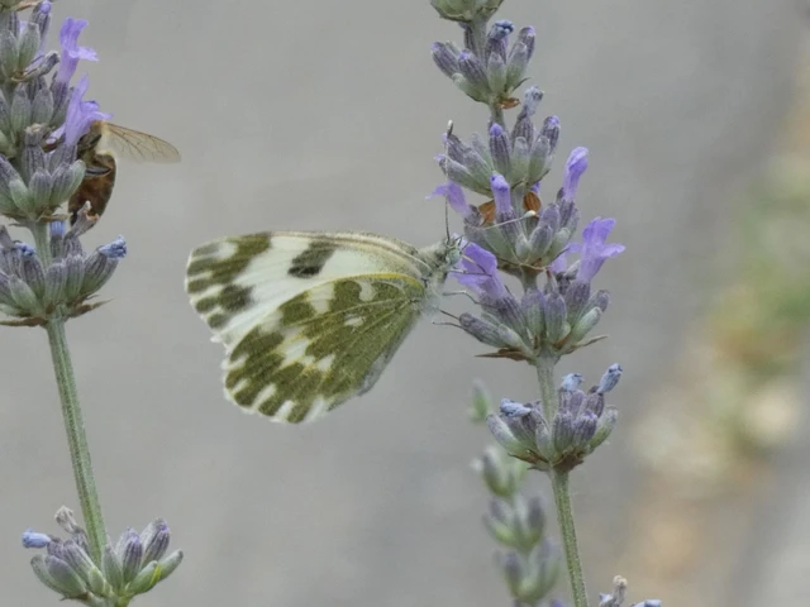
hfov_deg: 8.9
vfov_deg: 6.7
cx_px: 405
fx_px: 5218
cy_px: 304
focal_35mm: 223
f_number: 7.1
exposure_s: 1/80
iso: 250
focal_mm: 39.9
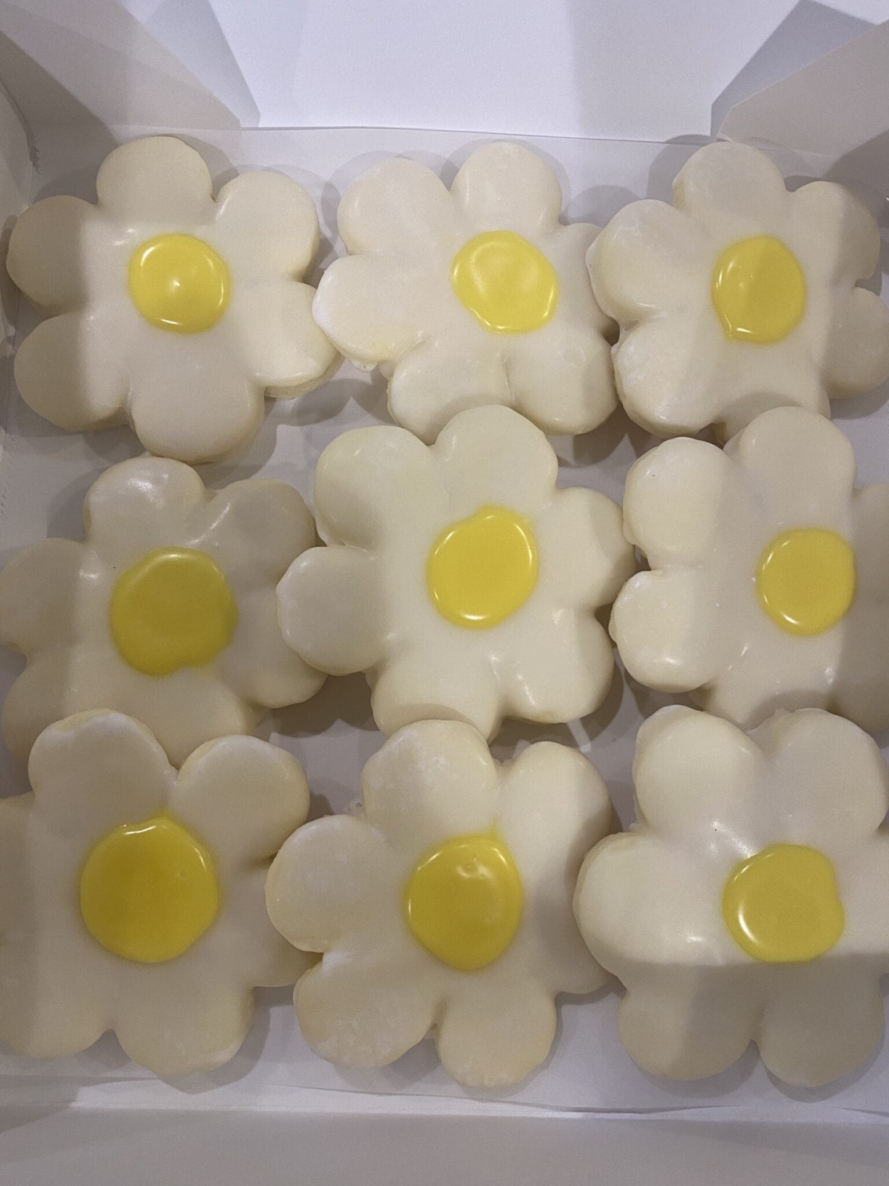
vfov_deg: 67.3
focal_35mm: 26
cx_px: 444
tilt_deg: -85.7
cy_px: 593
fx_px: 890
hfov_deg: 53.1
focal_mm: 4.25
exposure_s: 1/60
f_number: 1.8
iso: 125
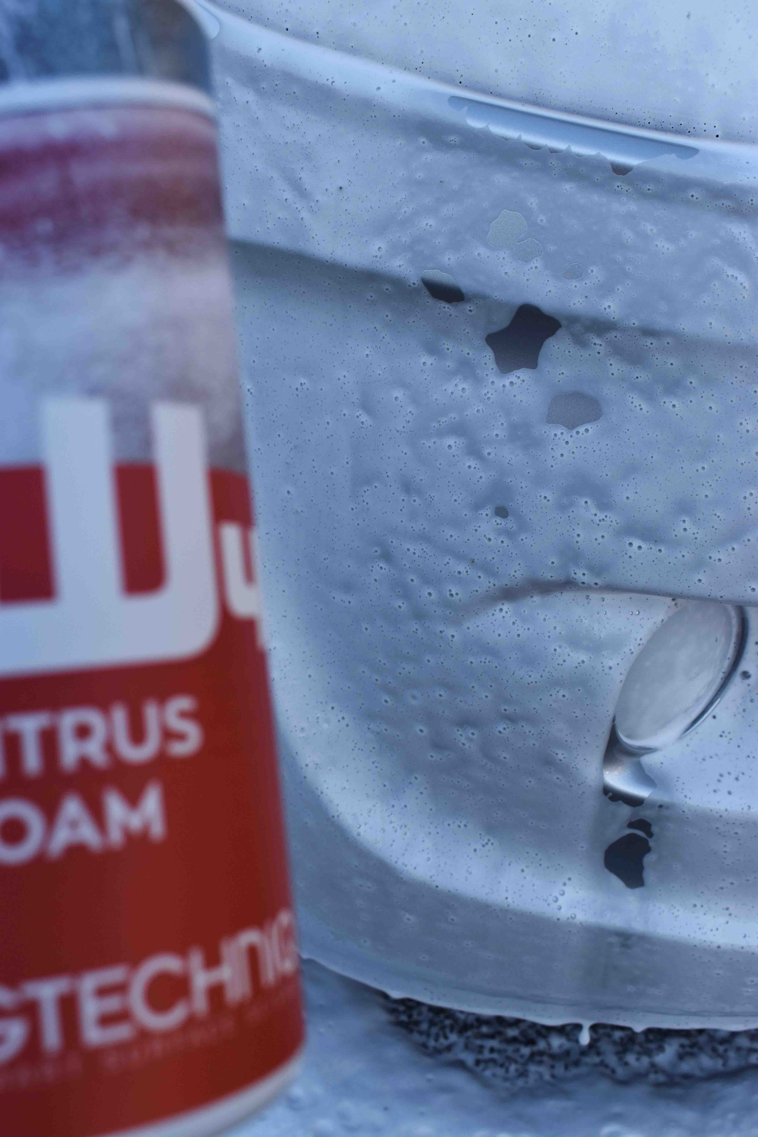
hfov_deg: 31.9
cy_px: 568
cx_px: 379
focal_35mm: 42
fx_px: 1326
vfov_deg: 46.4
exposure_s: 1/250
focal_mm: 28
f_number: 8
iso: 320
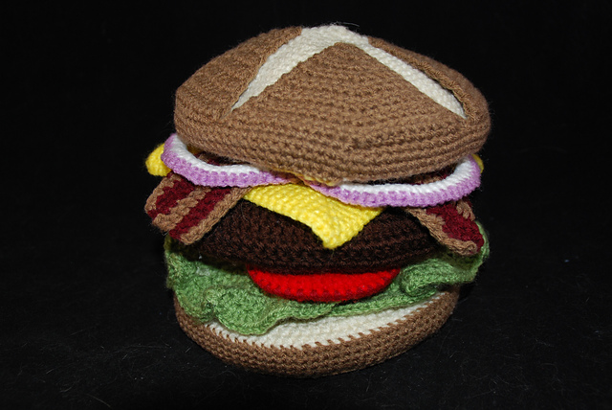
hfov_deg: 46.4
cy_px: 205
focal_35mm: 42
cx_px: 306
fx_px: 715
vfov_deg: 32.0
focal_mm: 28
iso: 200
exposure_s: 1/60
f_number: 4
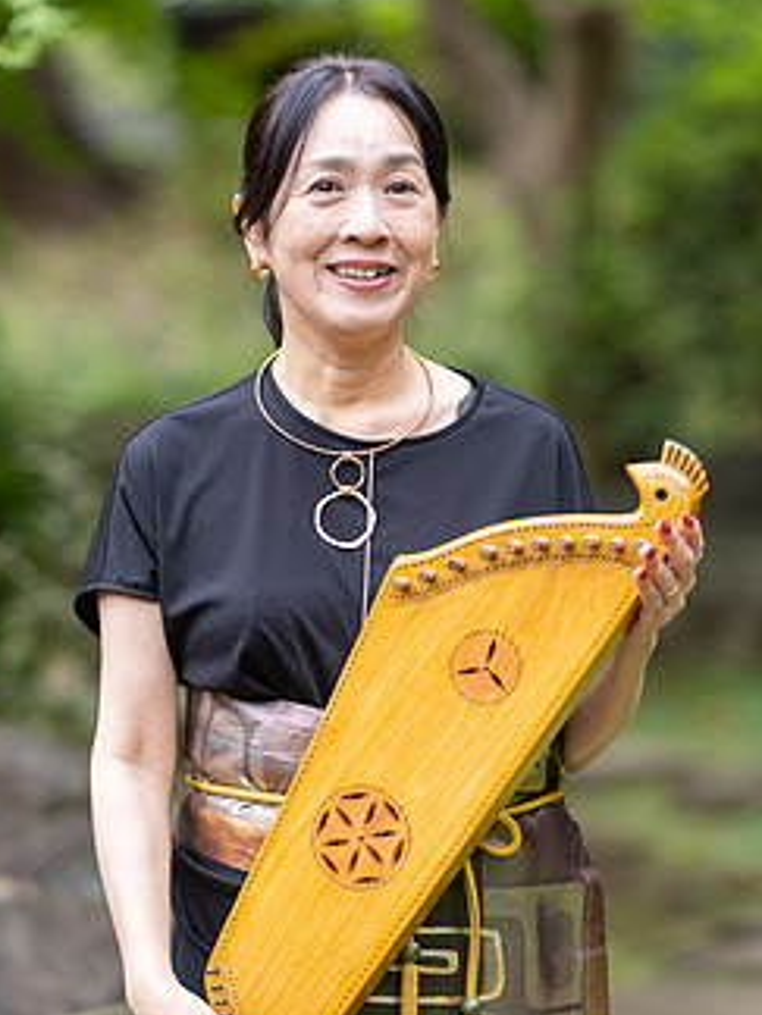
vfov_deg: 14.1
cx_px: 332
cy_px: 523
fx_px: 4109
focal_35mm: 140
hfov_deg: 10.6
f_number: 2.2
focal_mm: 105
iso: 280
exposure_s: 1/250
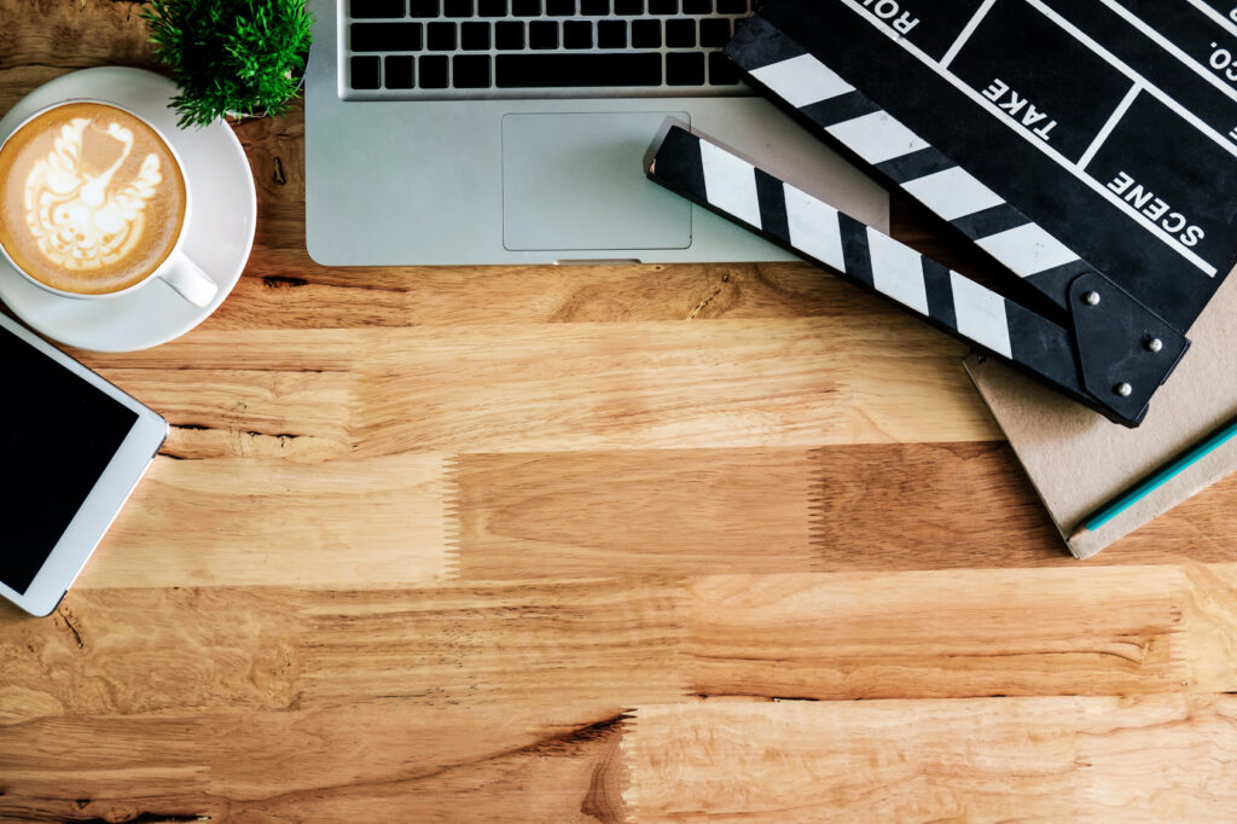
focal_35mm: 51
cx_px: 618
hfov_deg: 38.9
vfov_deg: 26.5
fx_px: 1752
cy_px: 412
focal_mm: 34.3
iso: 400
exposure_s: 1/12
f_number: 3.6
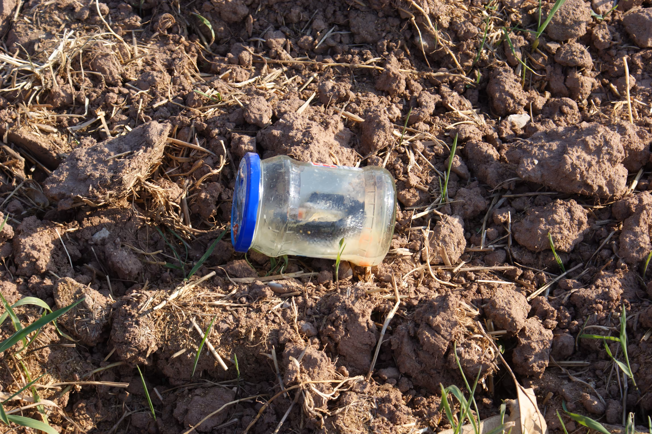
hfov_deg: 22.6
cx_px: 326
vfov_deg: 15.2
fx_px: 1629
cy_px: 217
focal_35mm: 90
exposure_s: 1/125
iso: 100
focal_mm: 60
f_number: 8
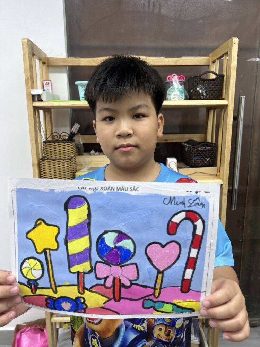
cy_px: 174
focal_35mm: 26
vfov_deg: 67.3
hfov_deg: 53.1
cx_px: 130
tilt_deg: -11.9
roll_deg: +1.9
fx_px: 260
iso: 40
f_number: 1.5
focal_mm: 5.7
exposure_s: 1/100
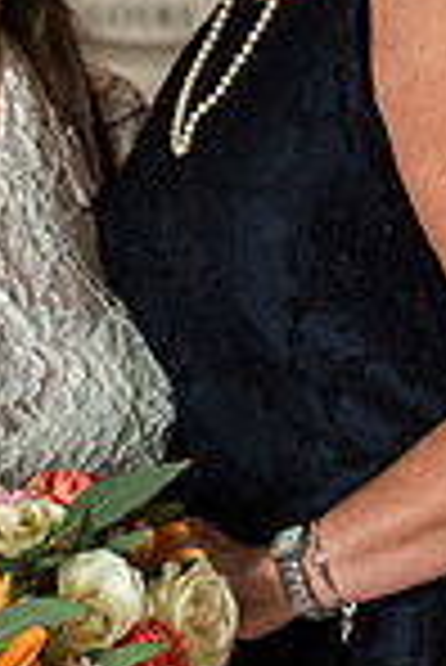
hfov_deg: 9.0
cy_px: 194
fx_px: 2818
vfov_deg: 13.5
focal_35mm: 152
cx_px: 68
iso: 400
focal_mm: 50
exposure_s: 1/80
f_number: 3.2
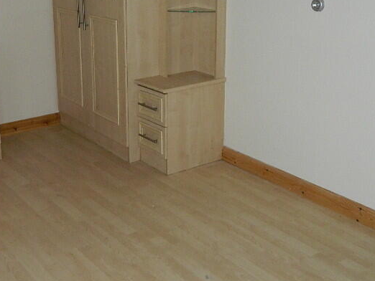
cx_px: 152
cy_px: 82
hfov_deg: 38.7
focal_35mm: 49
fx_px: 531
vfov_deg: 29.4
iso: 200
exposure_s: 1/30
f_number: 3.1
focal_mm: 4.5
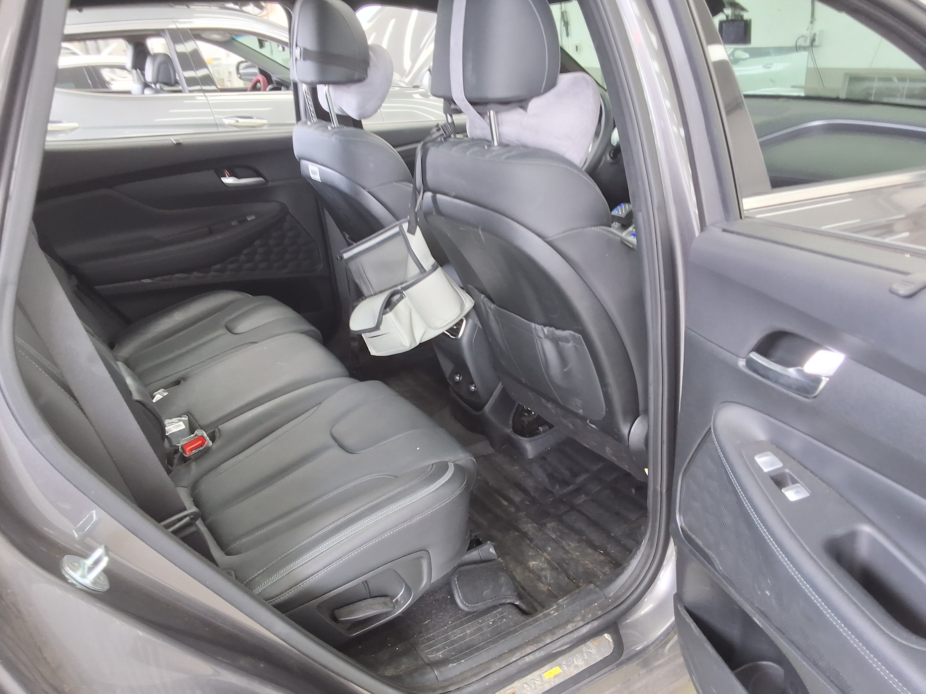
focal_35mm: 28
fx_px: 749
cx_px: 463
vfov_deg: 49.7
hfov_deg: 63.4
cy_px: 347
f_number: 1.9
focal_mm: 2.91
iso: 80
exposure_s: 1/40
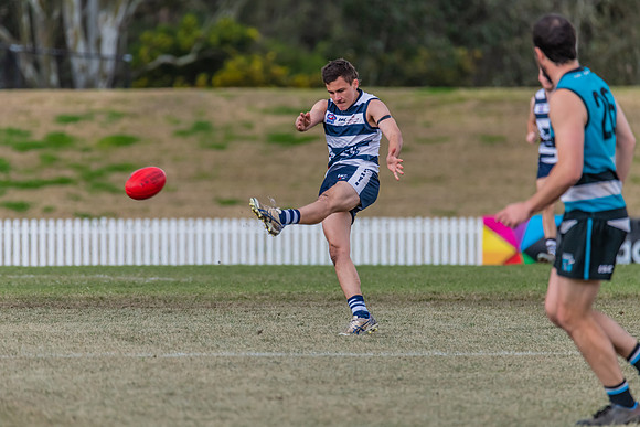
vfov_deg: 2.6
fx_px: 9354
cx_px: 311
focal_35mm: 526
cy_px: 214
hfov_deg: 3.9
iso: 1000
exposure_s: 1/2000
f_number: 6.3
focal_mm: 500
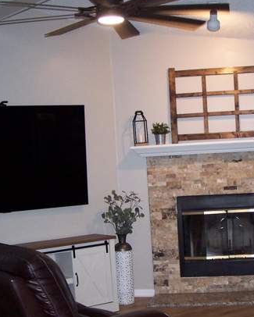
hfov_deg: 20.8
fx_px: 686
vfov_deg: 26.0
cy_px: 187
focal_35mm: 73
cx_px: 197
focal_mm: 6.3
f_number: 2.8
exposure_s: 1/60
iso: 140
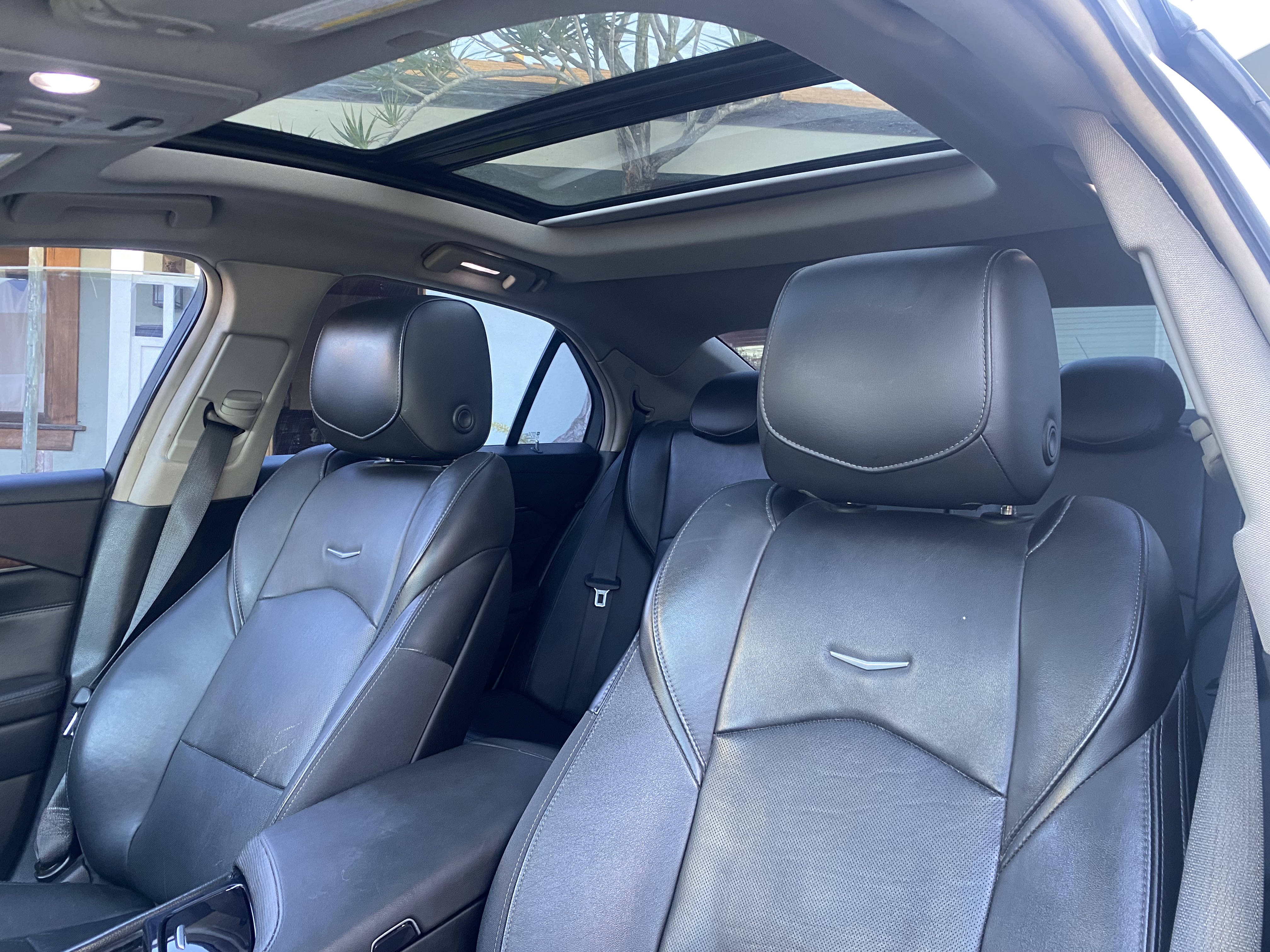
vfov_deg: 53.1
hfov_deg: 67.3
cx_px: 635
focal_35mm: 26
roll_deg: -1.4
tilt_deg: -0.4
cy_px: 476
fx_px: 954
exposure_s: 1/60
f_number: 1.8
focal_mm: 4.25
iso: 250
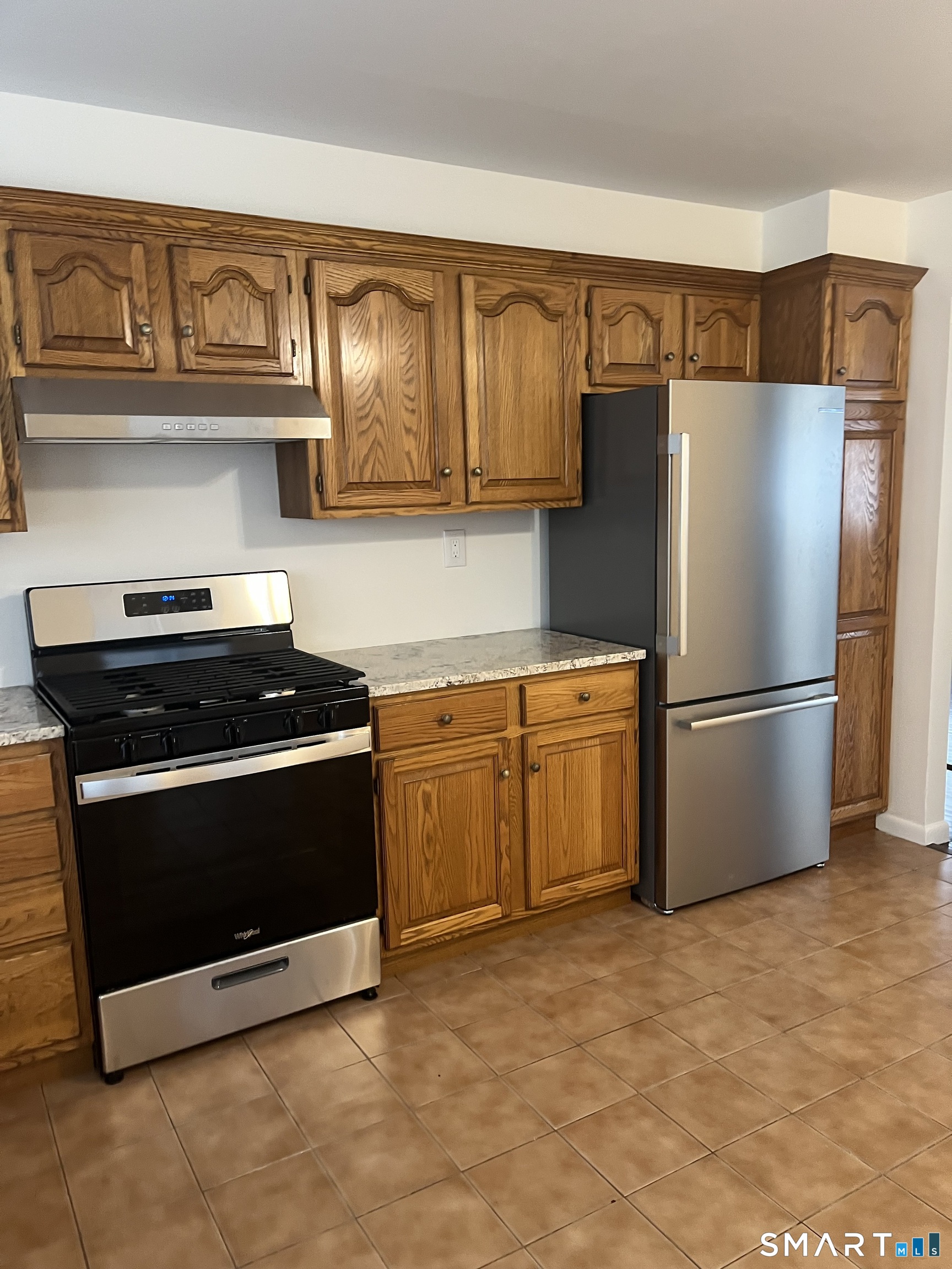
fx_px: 953
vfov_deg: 67.3
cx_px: 476
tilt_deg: -3.4
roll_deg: +2.0
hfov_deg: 53.1
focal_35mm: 26
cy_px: 634
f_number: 1.6
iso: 200
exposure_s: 1/60
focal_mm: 5.1
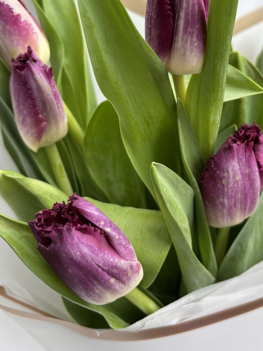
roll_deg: +1.9
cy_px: 91
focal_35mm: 47
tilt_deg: -20.5
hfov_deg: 30.7
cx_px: 173
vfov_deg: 39.4
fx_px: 476
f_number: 1.6
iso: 50
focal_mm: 5.96
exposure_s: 1/688
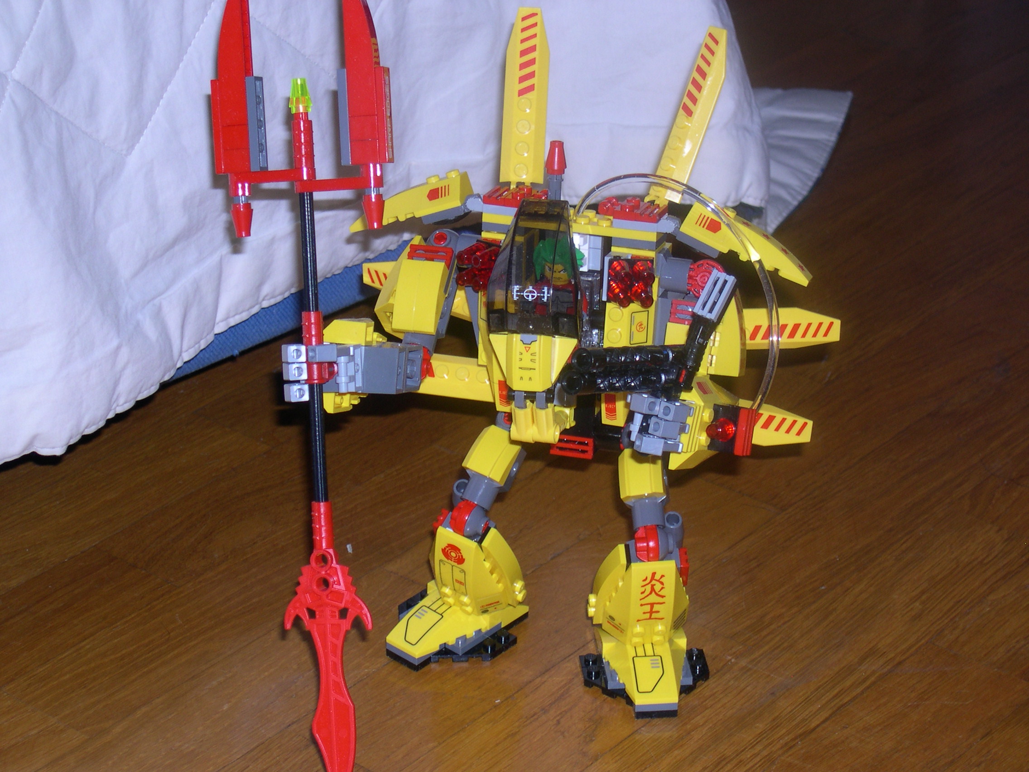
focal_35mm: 92
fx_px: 2735
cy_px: 386
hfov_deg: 21.3
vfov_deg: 16.1
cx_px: 514
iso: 100
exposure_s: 1/60
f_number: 4.5
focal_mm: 19.5
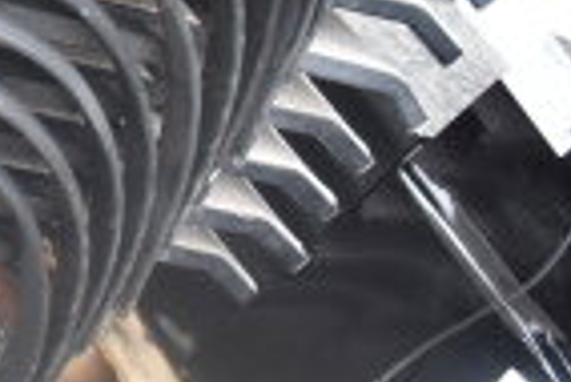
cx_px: -567
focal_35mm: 142
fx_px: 2255
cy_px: -239
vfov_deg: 9.3
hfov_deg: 12.7
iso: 200
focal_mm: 22
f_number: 5.6
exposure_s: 1/125
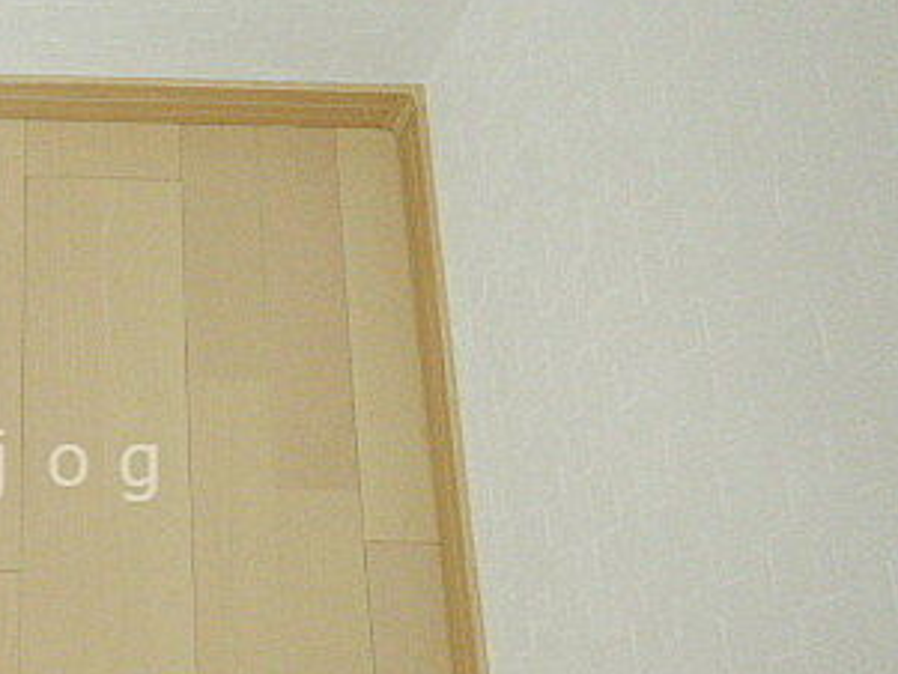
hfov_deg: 33.7
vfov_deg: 28.3
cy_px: 465
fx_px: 1324
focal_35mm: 51
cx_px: -30
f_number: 2.8
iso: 200
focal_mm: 4.3
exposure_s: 1/13
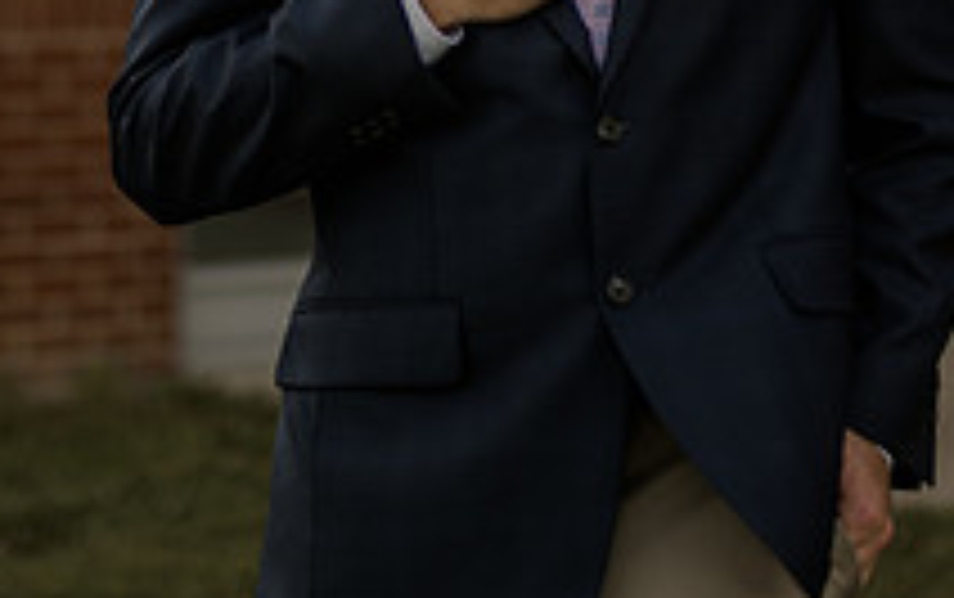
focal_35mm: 162
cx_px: 405
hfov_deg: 12.9
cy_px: -382
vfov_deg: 7.9
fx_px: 4216
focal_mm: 50
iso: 100
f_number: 1.4
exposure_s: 1/640
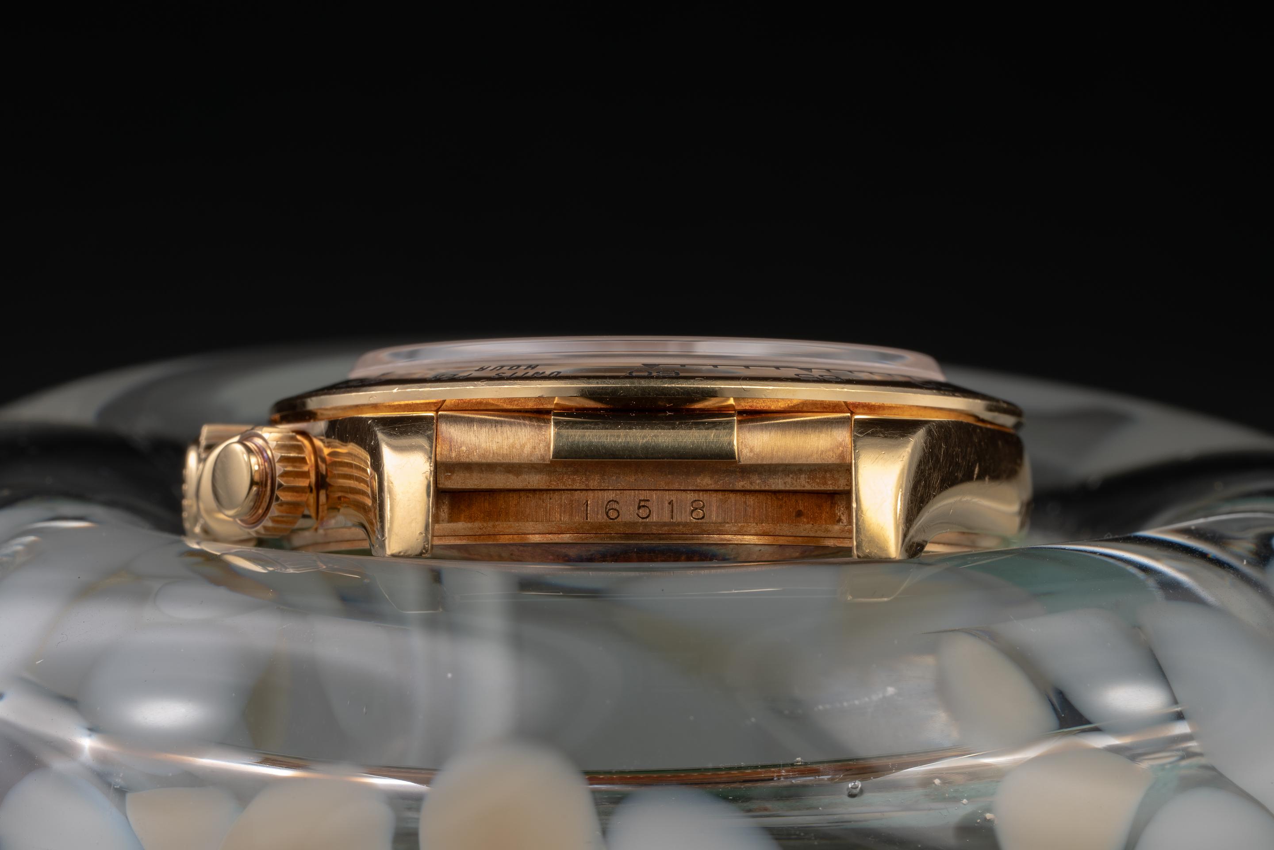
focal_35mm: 148
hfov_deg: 13.9
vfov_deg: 9.3
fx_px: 5241
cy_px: 517
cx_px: 641
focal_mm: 105
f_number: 22
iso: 64
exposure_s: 1/320
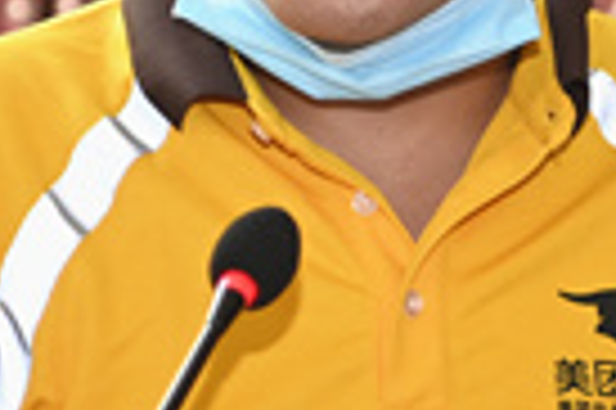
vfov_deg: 5.0
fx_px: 4649
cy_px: 104
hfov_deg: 7.6
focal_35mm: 272
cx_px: 396
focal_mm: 62
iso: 640
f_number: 2.8
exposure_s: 1/125
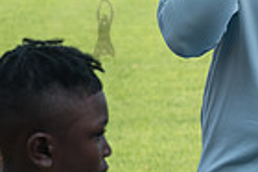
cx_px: 183
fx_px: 3622
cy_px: -79
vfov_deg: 2.7
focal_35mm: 506
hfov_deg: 4.1
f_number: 5.6
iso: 160
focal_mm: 92
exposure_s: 1/640
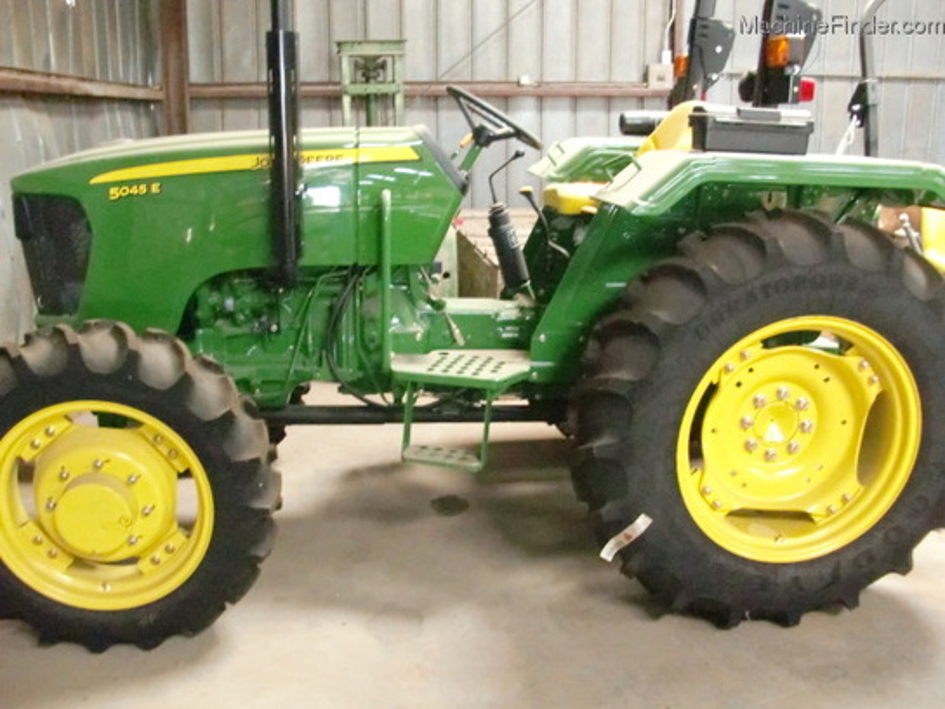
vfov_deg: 39.7
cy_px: 354
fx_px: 983
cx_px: 472
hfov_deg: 51.4
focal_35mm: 36
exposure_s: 1/60
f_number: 2.8
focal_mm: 6.3
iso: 1600
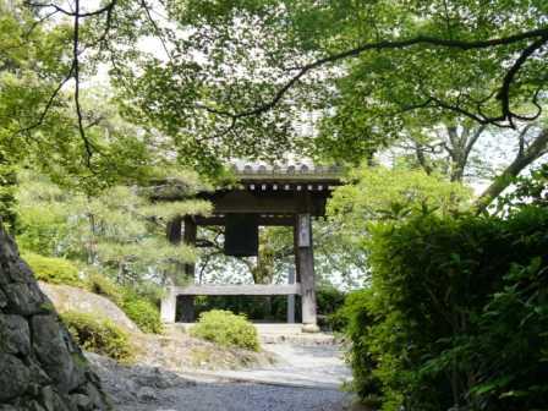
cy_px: 206
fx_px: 760
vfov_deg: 30.3
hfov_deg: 39.7
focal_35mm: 48
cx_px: 274
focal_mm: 24
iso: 160
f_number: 5
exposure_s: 1/160
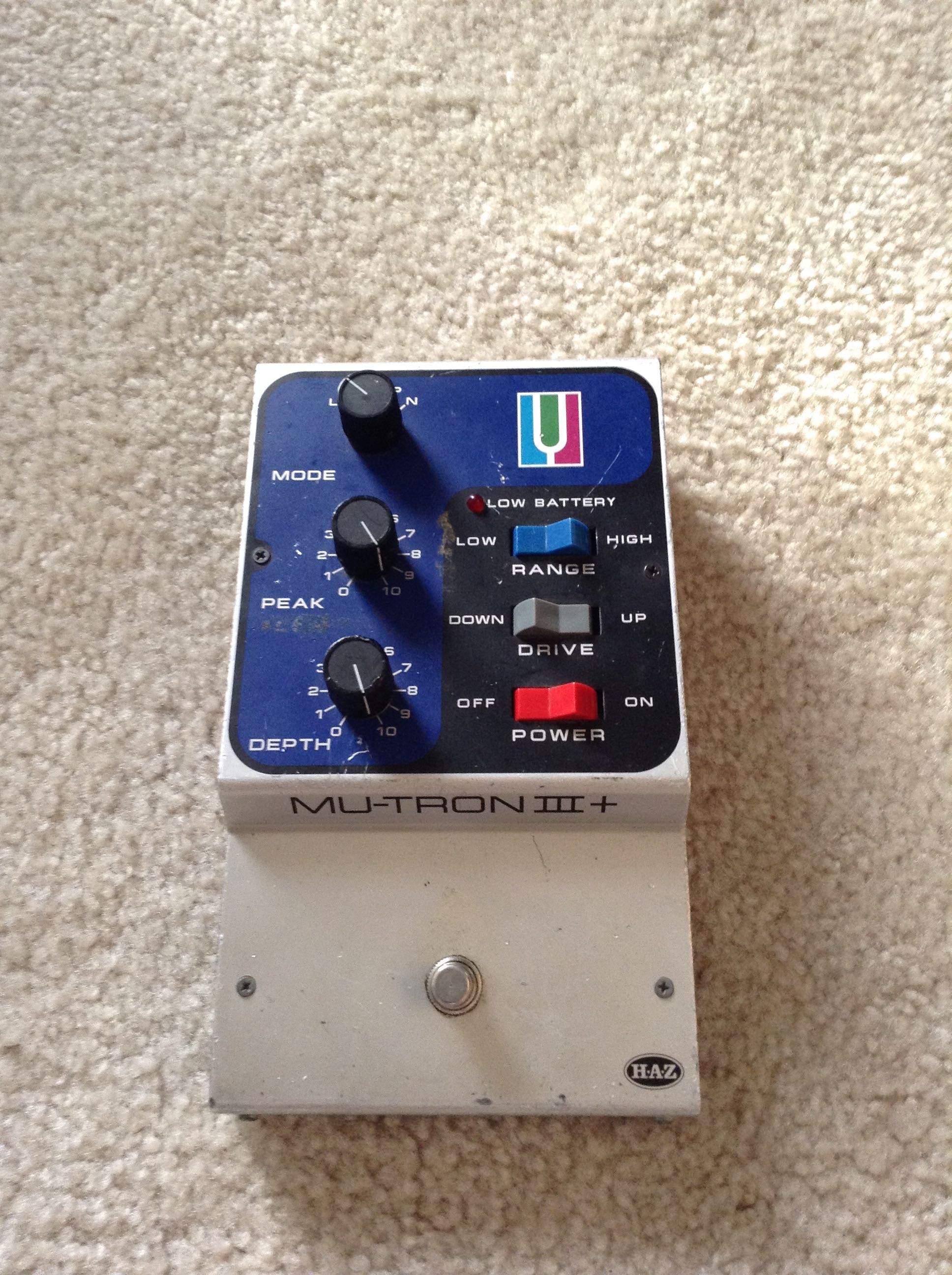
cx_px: 476
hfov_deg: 42.8
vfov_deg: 55.4
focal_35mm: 33
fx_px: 1213
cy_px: 638
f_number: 2.4
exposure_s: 1/24
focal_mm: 3.3
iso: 100
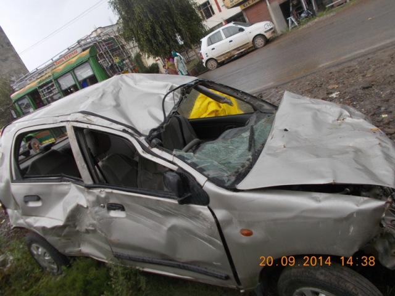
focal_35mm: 26
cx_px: 198
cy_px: 148
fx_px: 297
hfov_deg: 67.3
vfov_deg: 53.1
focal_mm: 4.6
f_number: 3.2
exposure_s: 1/30
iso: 80
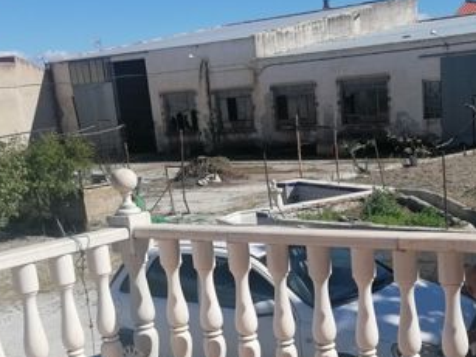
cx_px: 348
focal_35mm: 62
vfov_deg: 23.2
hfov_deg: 30.8
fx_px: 852
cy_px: 293
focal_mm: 4.75
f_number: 1.8
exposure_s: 1/2041
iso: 50
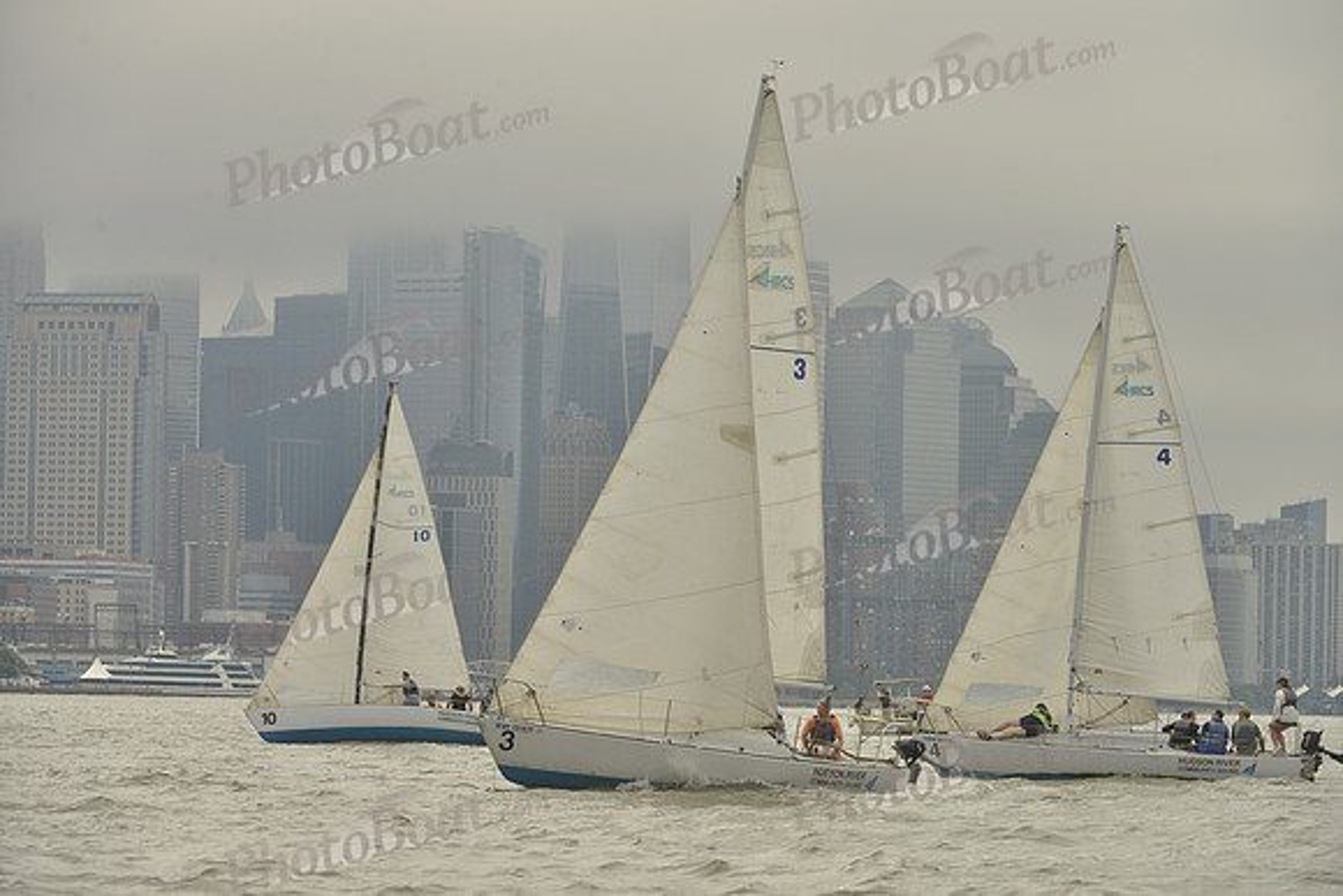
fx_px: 8209
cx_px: 672
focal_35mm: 220
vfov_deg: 6.2
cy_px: 448
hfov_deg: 9.4
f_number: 9
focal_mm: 220
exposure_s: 1/1250
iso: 400
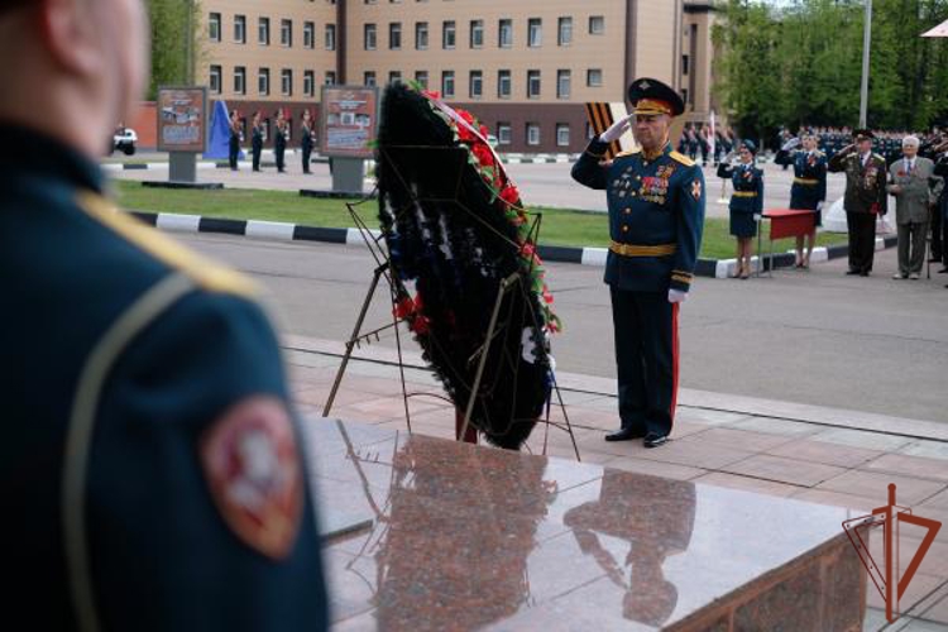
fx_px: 1396
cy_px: 316
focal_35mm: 53
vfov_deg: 25.5
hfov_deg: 37.5
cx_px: 474
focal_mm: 35
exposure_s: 1/2000
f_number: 2.2
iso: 320
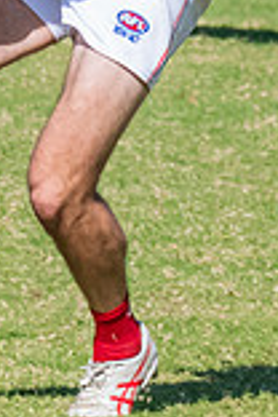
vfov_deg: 1.1
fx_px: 22702
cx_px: 54
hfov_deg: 0.7
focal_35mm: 1960
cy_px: -49
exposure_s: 1/1600
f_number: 13
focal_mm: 290
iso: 1600
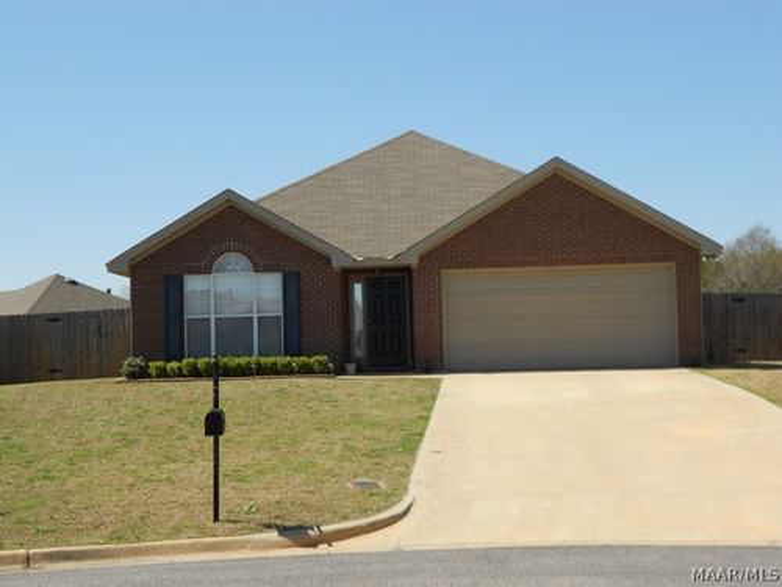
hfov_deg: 34.3
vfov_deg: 26.1
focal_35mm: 56
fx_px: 1265
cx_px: 391
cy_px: 294
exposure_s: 1/500
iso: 80
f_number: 4.9
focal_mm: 10
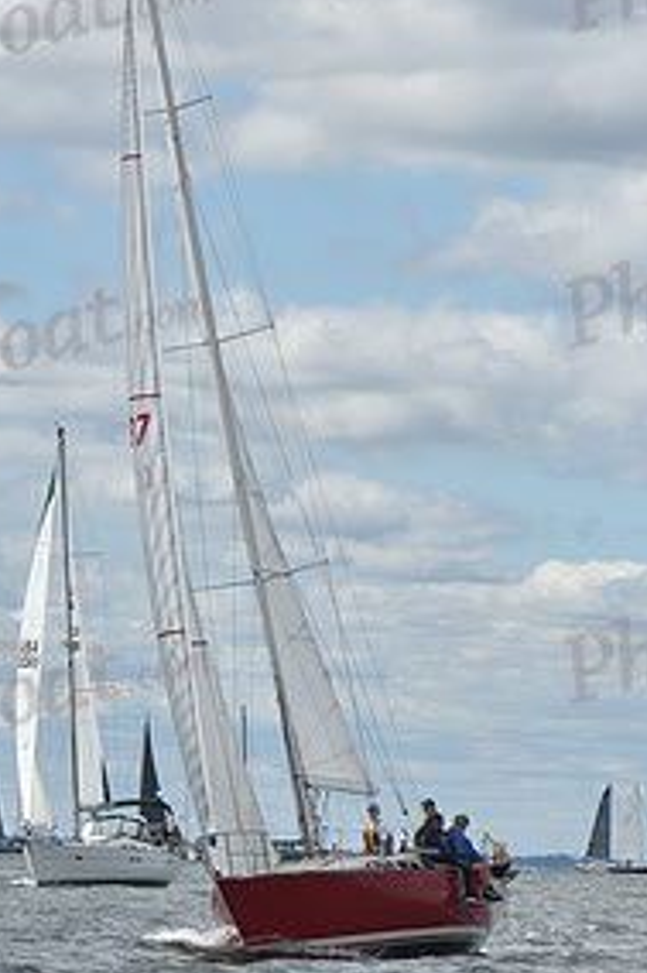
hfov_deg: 4.2
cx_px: 389
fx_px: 8825
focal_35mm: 327
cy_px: 486
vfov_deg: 6.3
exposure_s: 1/800
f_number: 11
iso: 250
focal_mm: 160
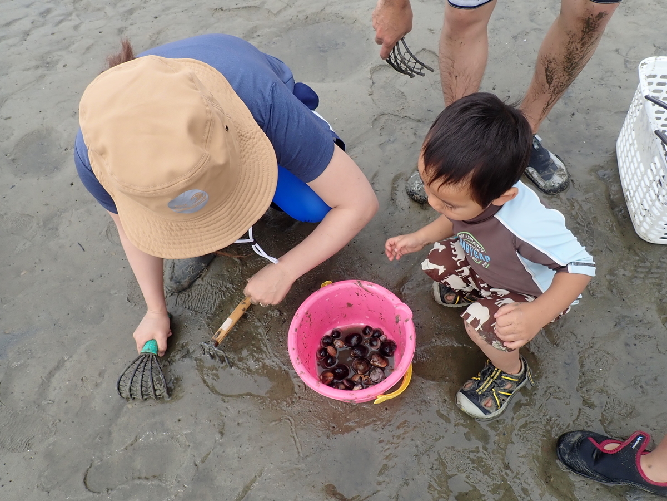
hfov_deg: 69.4
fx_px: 482
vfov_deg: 54.9
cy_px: 250
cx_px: 334
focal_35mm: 25
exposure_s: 1/640
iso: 100
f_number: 2.8
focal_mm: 4.5
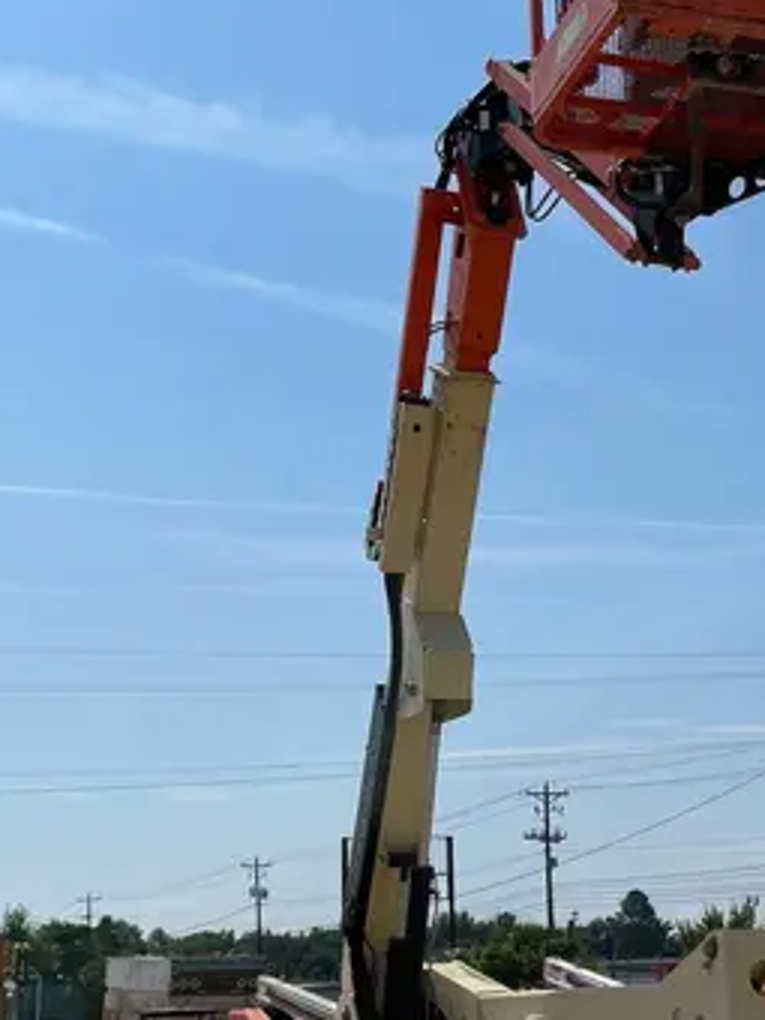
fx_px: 1650
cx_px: 576
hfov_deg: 25.8
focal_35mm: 56
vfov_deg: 34.2
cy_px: 610
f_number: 1.6
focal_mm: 4.2
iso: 50
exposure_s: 1/13333
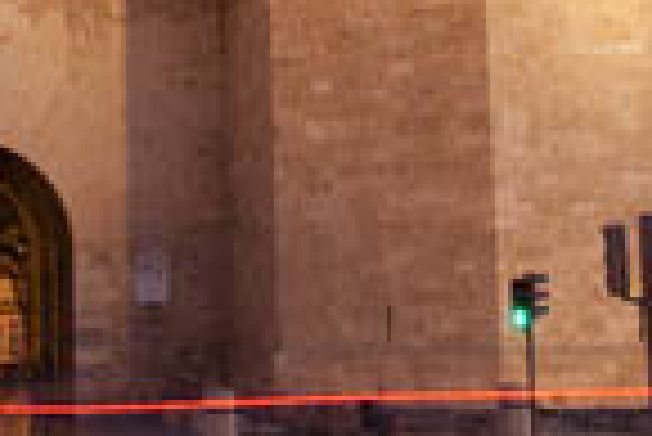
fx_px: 2864
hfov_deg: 12.9
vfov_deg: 8.4
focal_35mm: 158
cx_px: 119
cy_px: -315
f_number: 11
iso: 100
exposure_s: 2
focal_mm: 20
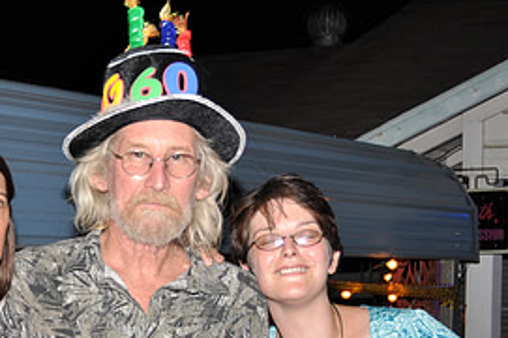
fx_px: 1268
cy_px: 290
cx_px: 94
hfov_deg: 22.3
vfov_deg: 15.0
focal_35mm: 90
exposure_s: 1/60
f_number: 4
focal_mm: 28
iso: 200
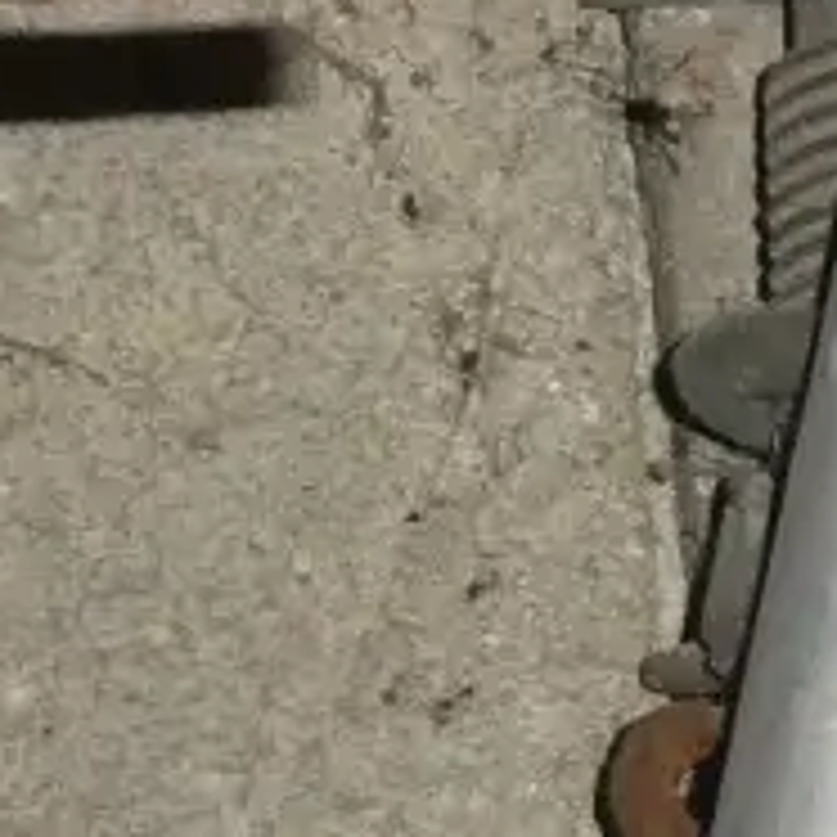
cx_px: 2408
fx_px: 5991
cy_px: 783
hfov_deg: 7.2
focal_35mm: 219
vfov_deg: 8.0
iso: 320
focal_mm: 4.3
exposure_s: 1/60
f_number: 3.3
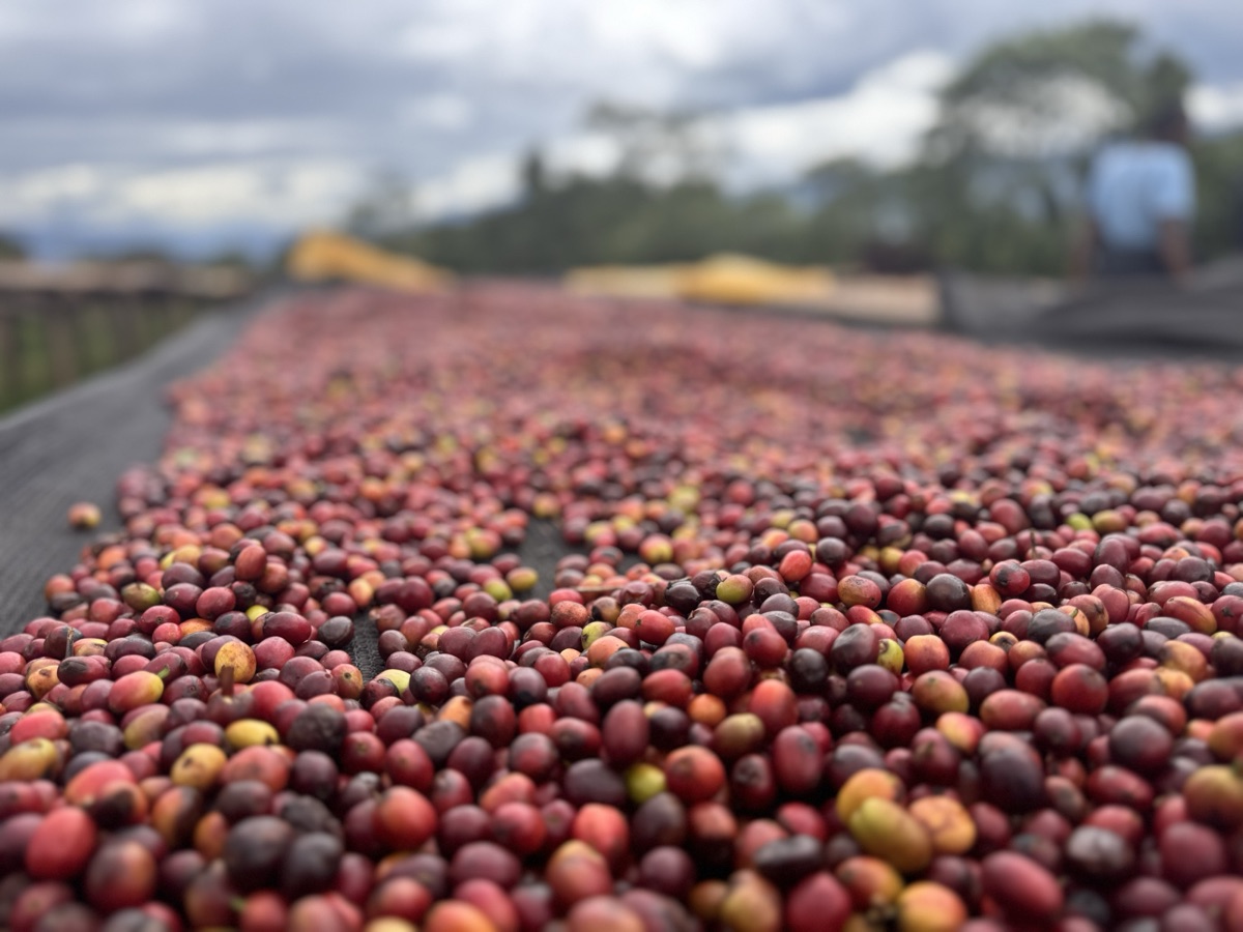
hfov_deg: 71.6
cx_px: 622
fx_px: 862
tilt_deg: -15.6
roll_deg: +1.8
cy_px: 466
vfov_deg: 56.8
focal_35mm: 24
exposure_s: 1/1524
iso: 80
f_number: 1.78
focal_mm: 6.76
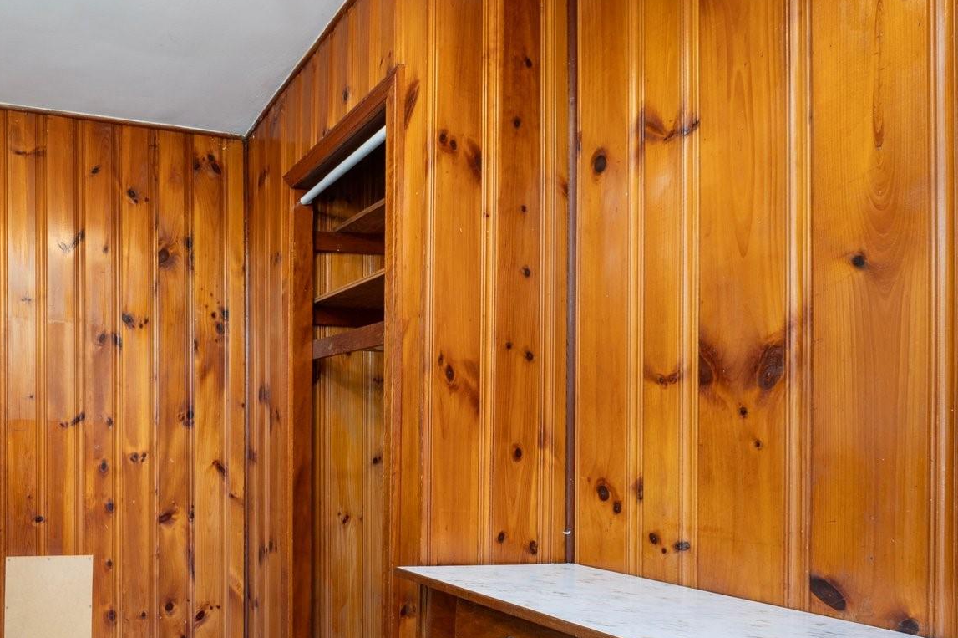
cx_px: 169
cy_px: 452
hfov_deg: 64.1
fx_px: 665
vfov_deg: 49.8
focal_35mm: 25
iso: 200
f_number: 8
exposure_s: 1/2.5
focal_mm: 14
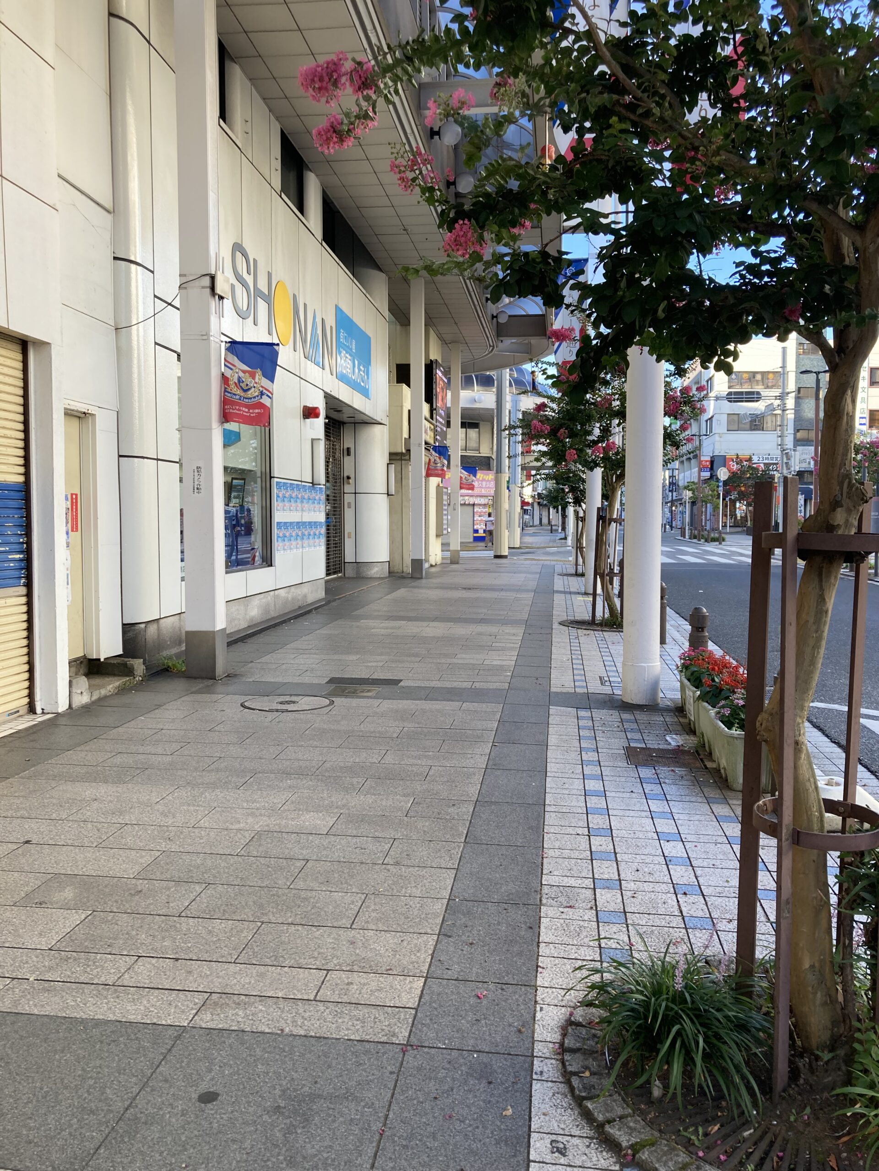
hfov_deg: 49.7
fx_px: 948
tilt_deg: -2.0
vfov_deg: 63.4
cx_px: 440
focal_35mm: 28
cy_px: 586
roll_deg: +0.6
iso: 20
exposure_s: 1/179
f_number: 1.8
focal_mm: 3.99
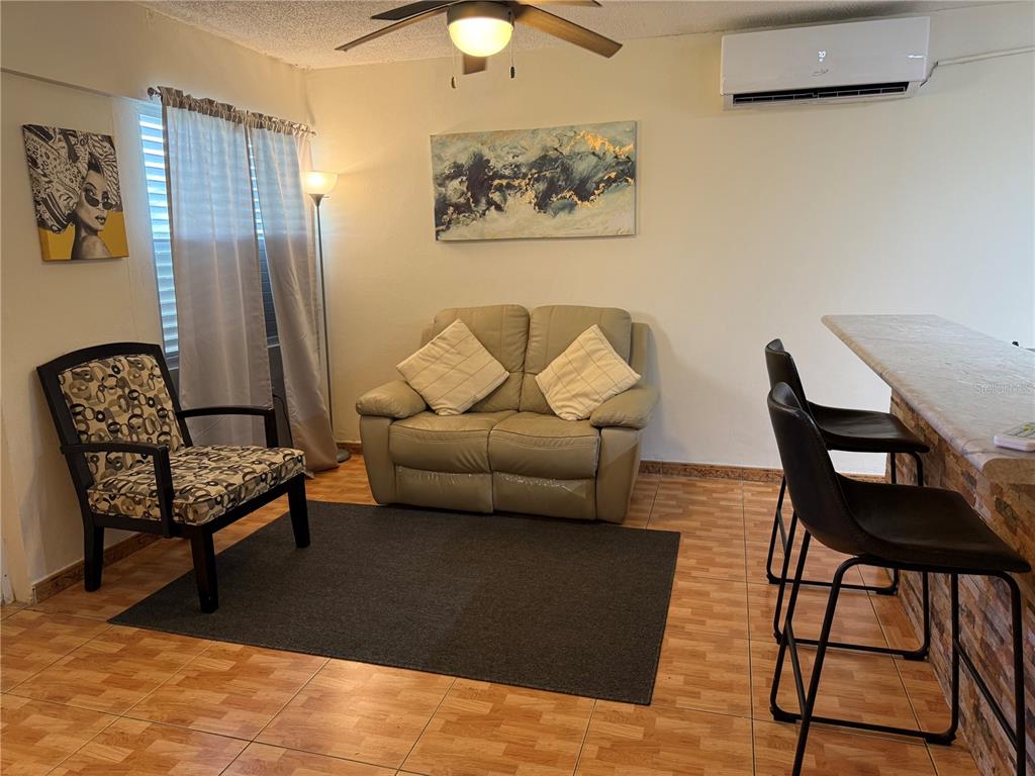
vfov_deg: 56.8
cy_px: 388
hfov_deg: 71.6
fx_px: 718
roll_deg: +0.8
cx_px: 518
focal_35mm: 24
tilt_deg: -10.1
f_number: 1.78
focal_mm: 6.76
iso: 200
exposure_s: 1/60
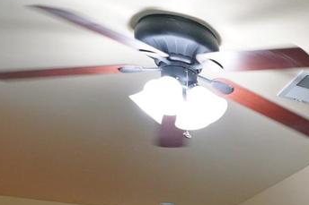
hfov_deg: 23.2
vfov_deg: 17.3
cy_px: 346
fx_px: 575
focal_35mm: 67
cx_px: 484
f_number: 2.8
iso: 2000
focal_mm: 16
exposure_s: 1/160
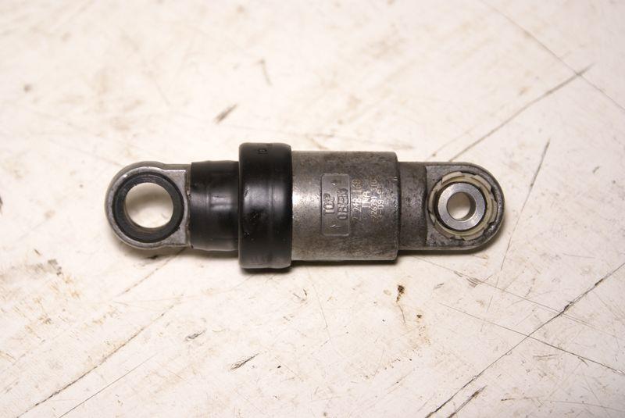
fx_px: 1825
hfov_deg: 19.4
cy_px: 209
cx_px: 312
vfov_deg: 13.1
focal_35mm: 105
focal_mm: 70
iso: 200
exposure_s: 1/125
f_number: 5.6
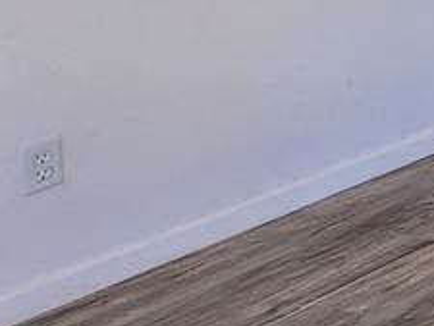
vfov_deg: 16.8
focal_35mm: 74
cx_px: 1188
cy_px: -249
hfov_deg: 12.9
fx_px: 928
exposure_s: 1/120
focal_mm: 2.2
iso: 64
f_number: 2.2
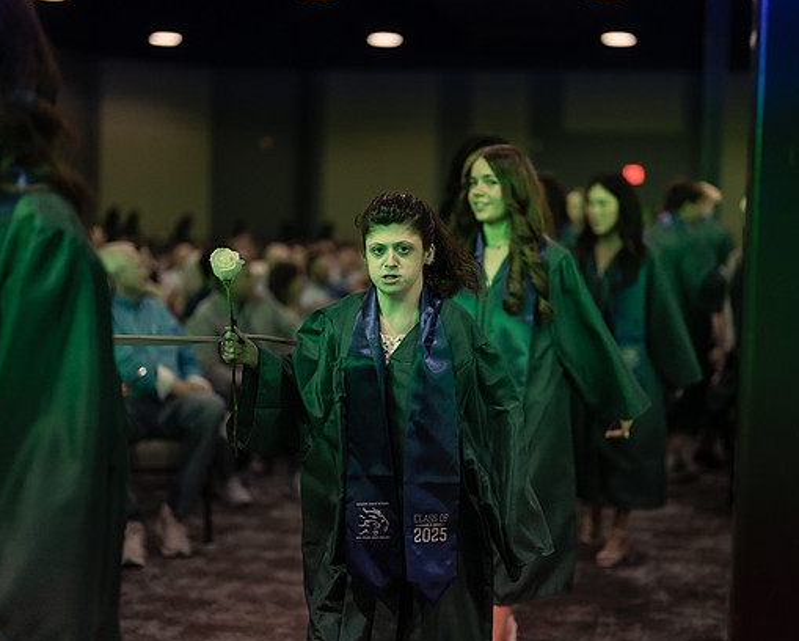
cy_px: 322
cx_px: 443
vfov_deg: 26.3
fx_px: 1373
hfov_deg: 32.4
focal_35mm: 58
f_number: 1.2
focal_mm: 50
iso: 1250
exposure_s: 1/500
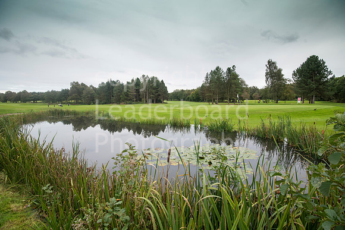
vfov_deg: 73.8
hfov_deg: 96.7
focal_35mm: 16
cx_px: 172
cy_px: 115
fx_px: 153
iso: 250
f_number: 6.3
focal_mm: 16
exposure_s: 1/125
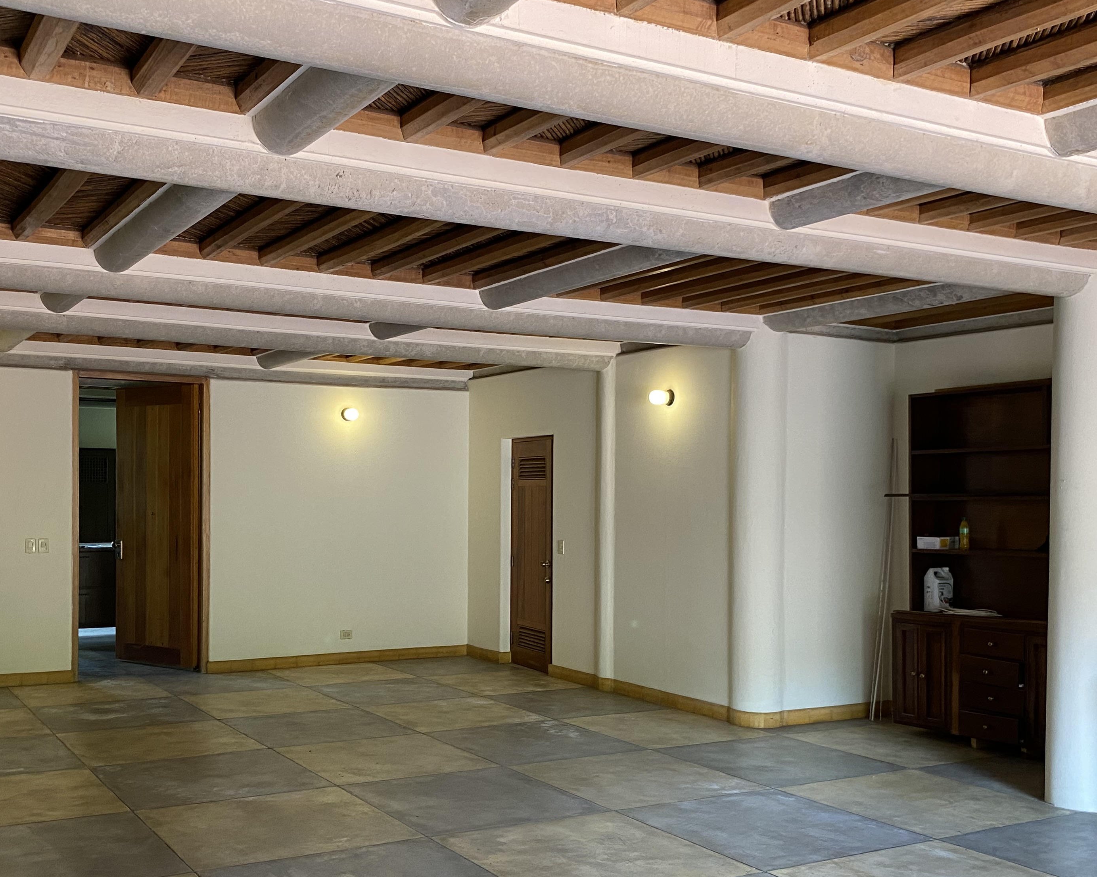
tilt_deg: -1.1
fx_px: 1201
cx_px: 475
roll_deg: +0.0
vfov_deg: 39.9
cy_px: 538
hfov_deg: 49.0
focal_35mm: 37
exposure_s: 1/97
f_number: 1.8
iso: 125
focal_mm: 4.25
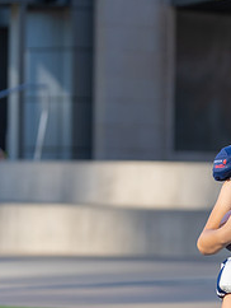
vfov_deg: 8.4
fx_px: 2087
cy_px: 242
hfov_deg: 6.3
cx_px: 278
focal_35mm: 235
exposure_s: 1/640
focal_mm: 102
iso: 100
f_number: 2.8
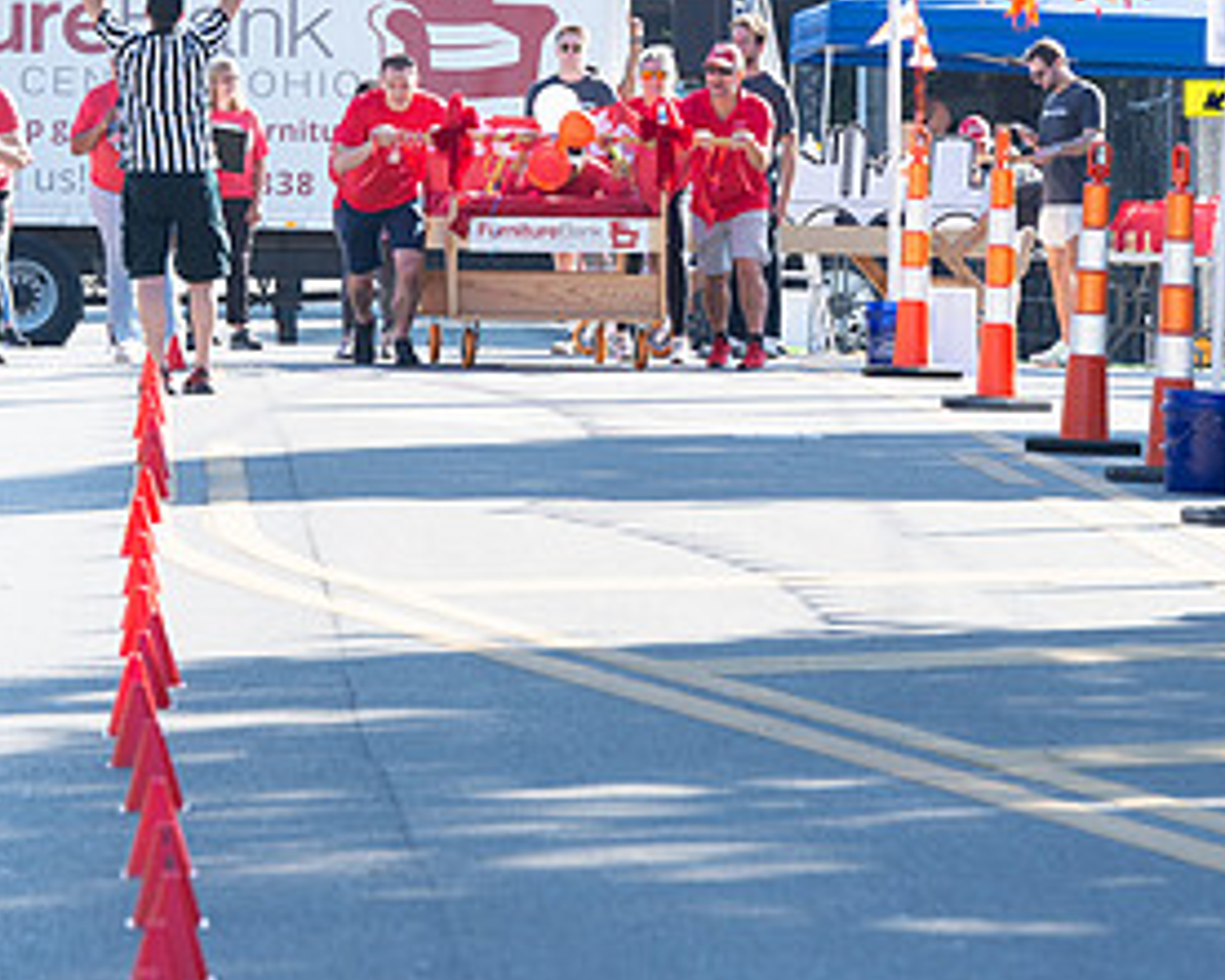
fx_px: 10373
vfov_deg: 5.4
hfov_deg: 6.7
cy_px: 135
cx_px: 235
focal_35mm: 286
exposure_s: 1/250
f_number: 7.1
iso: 200
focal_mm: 145
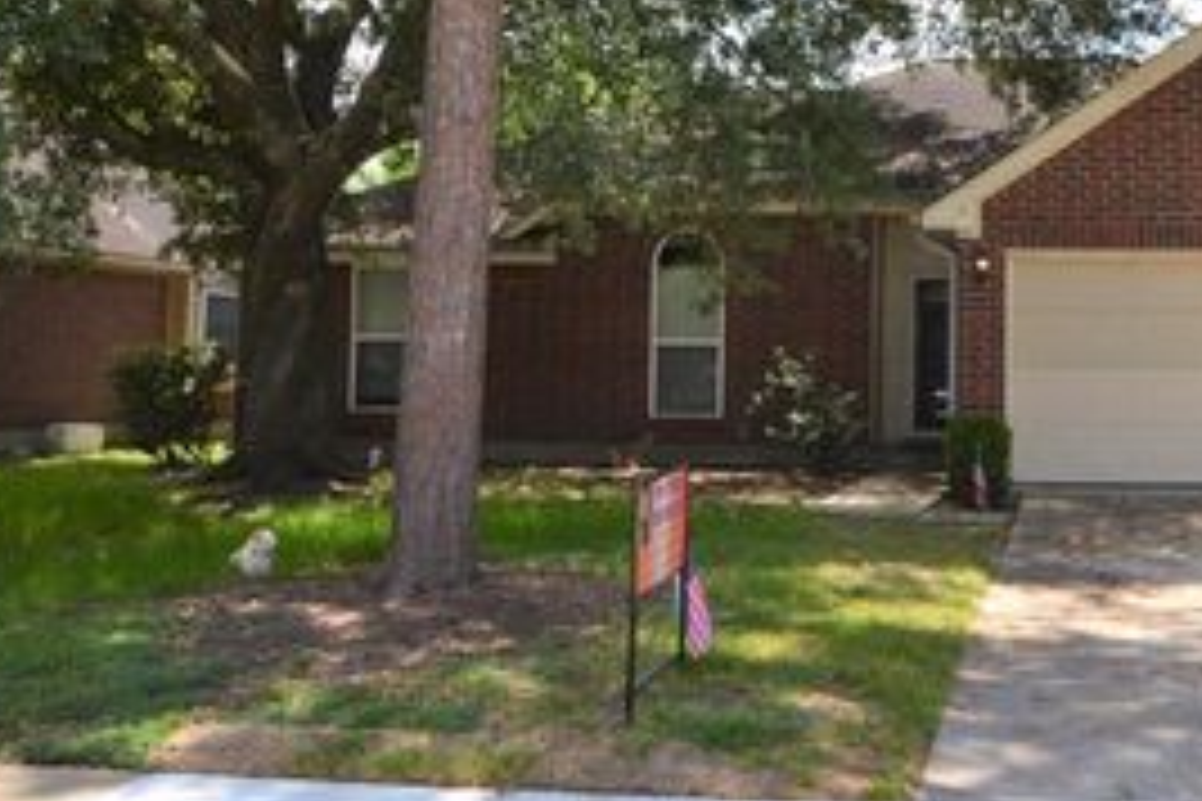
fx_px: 1502
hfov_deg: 41.5
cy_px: 268
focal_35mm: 45
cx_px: 986
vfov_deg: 29.7
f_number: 6.3
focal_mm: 16
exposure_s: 1/200
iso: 100
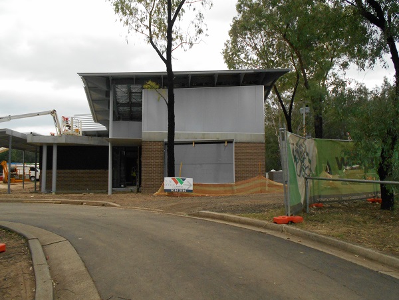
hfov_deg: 60.0
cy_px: 150
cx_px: 200
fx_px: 346
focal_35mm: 30
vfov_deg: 46.8
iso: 400
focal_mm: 5.1
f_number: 3.4
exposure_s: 1/1600
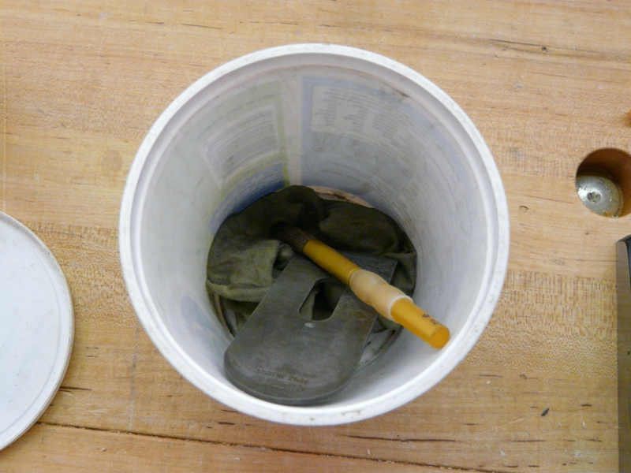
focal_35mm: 42
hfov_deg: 44.8
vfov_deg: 34.3
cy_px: 236
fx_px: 766
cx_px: 316
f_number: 3.2
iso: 400
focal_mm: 6.8
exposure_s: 1/50
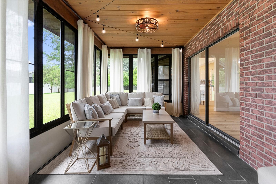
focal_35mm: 16
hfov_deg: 96.7
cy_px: 92
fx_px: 123
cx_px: 138
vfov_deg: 73.8
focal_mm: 16
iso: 2000
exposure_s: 1/15
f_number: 9
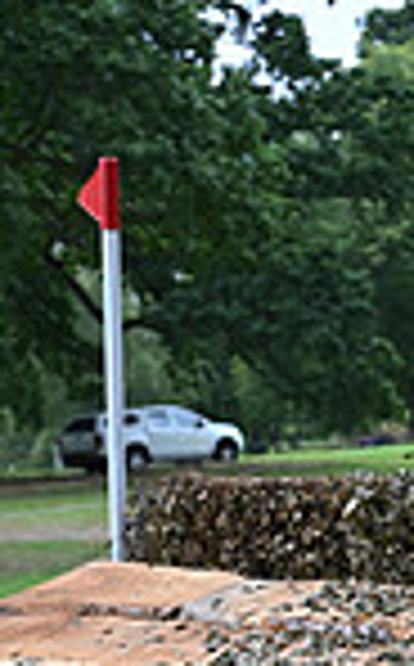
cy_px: 380
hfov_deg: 7.1
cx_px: 1148
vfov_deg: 12.5
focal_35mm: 168
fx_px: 3045
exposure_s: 1/1250
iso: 1250
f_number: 4
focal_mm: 42
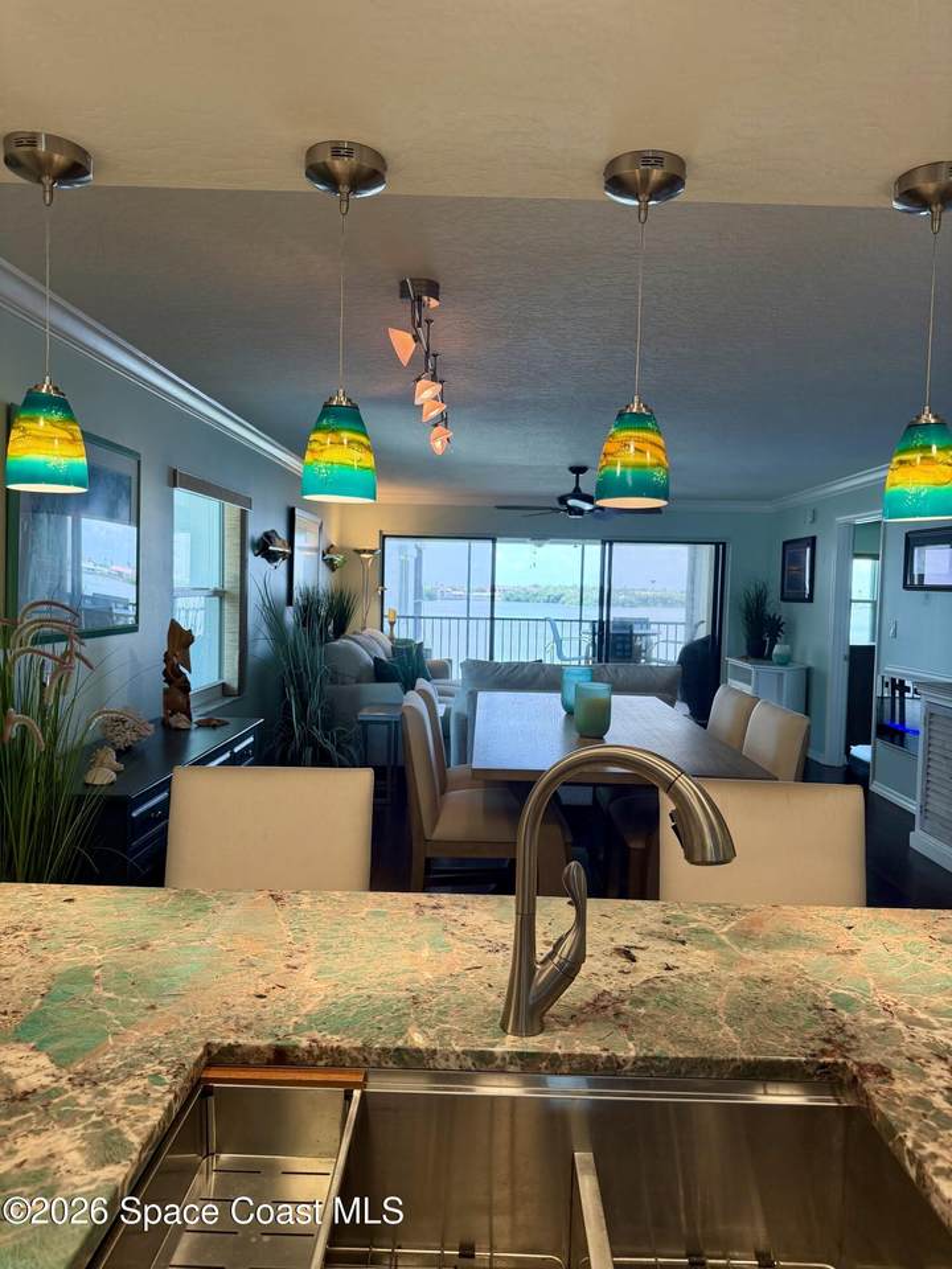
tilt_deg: -2.7
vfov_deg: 71.6
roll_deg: -1.5
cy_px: 634
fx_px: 880
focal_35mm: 24
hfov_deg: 56.8
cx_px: 476
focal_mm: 6.76
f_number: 1.78
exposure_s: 1/218
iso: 160
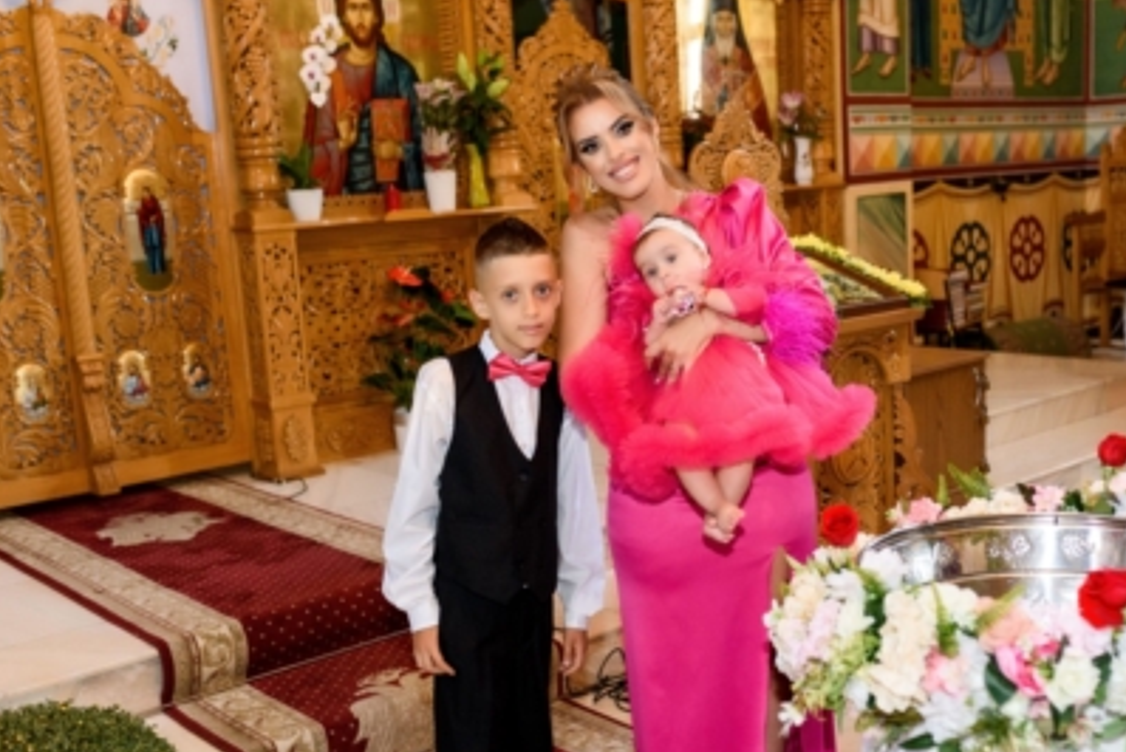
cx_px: 682
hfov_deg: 44.2
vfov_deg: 30.6
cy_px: 396
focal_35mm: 44
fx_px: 1377
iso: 1600
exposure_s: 1/200
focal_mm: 35
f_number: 2.8
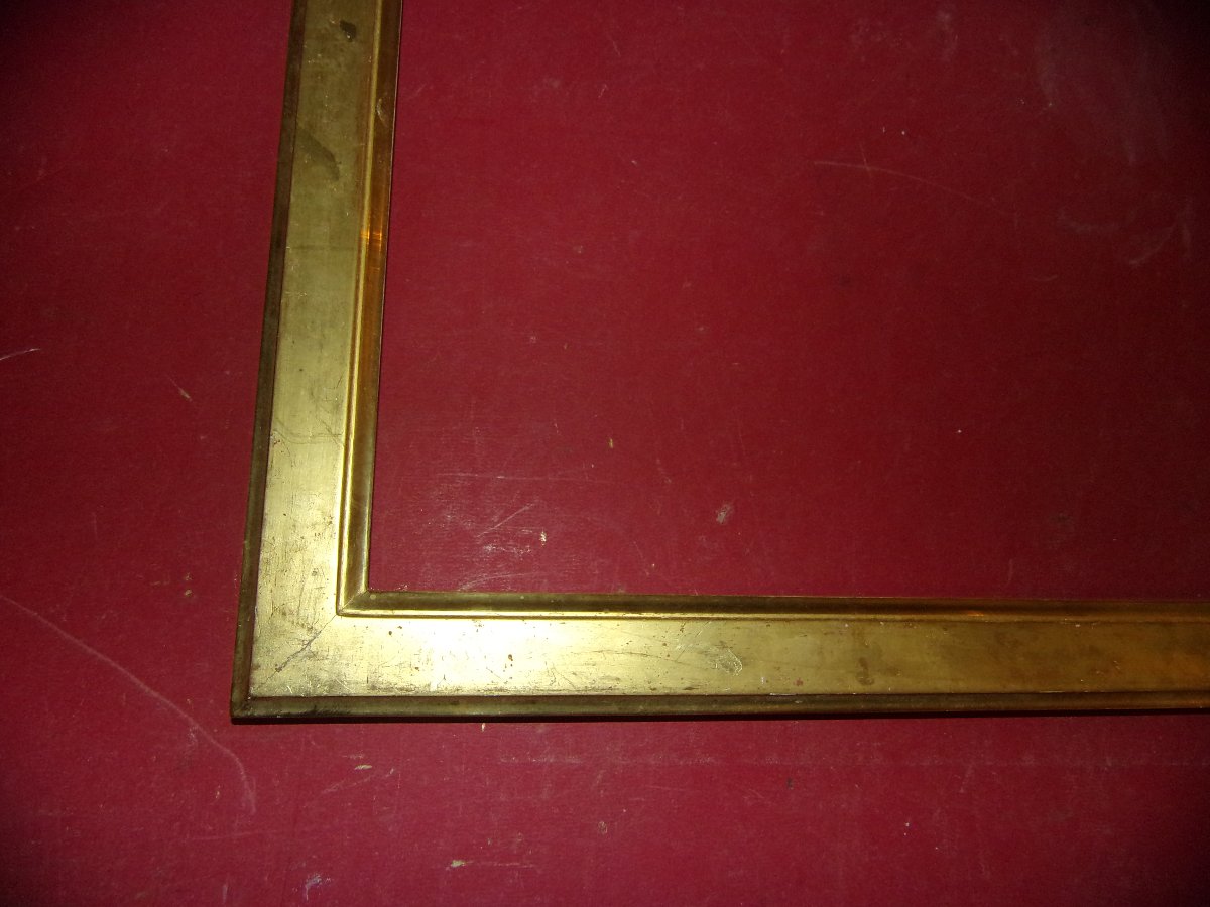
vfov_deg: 54.9
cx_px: 605
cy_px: 454
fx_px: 874
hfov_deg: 69.4
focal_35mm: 25
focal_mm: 4.5
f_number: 3.5
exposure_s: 1/34
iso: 200
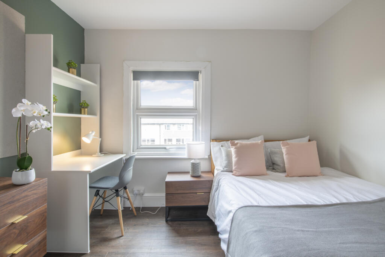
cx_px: 192
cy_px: 128
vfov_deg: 67.4
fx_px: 193
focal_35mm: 18
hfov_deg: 90.0
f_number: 11
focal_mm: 18
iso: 160
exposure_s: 1/1.67
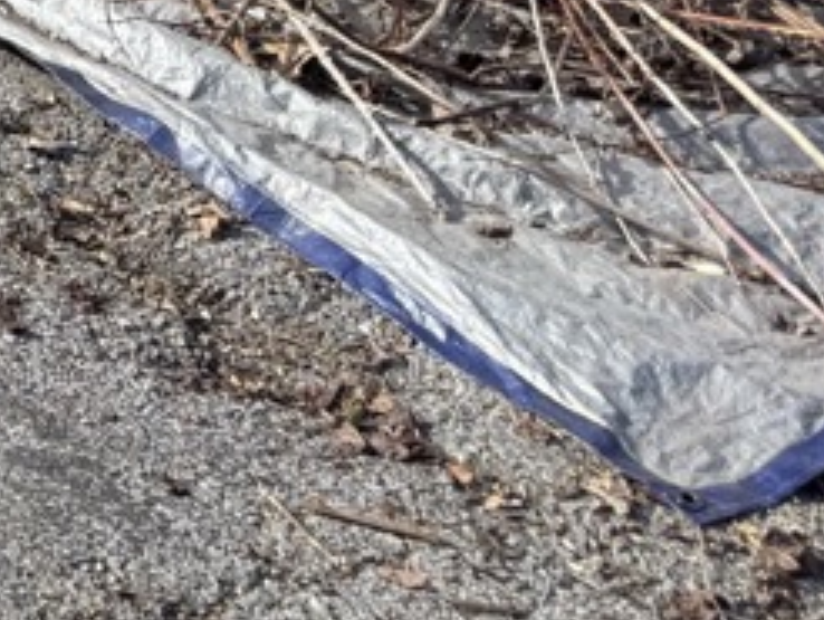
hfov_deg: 14.2
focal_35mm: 117
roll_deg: +1.9
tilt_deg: -14.7
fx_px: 2788
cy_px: -627
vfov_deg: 11.4
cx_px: -811
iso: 80
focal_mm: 6.76
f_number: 1.78
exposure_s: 1/1488
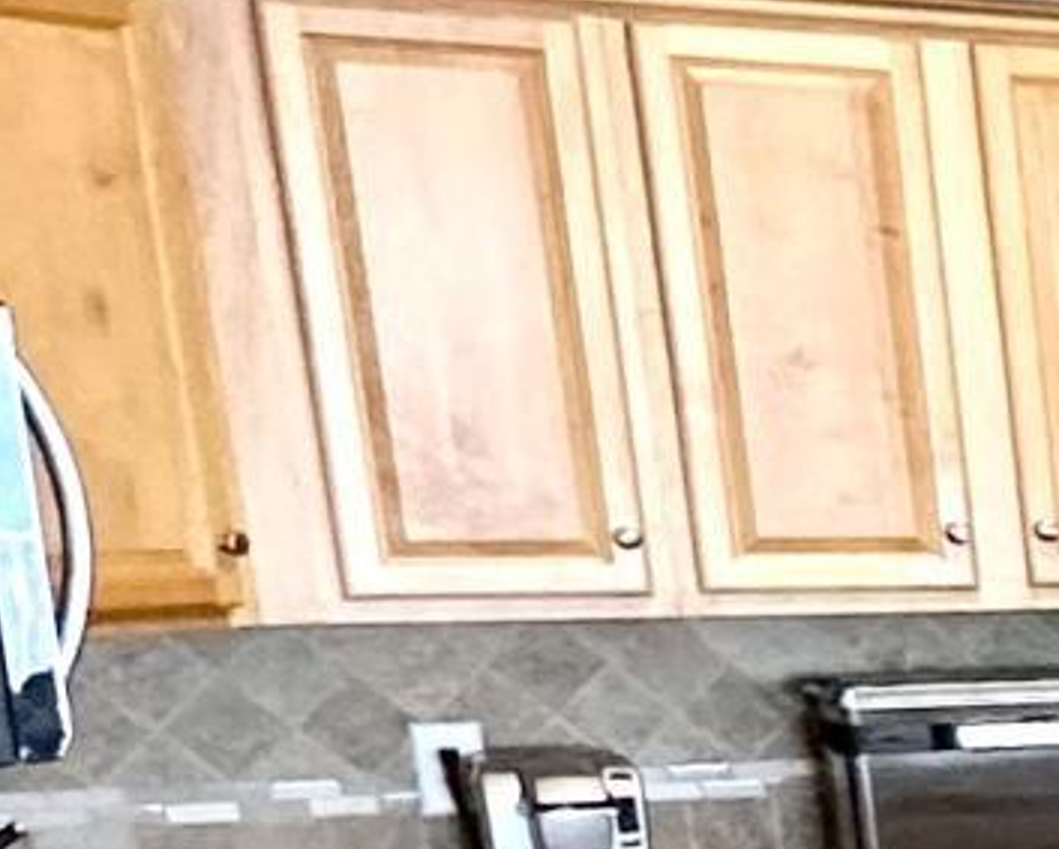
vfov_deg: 12.6
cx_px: 2979
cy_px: 1317
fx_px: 3639
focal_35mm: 116
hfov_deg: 11.5
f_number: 2.2
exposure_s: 1/60
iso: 200
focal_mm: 2.22
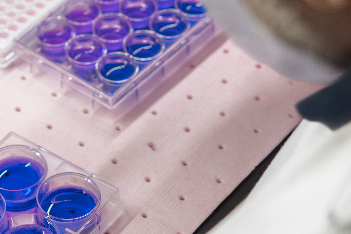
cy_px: -5
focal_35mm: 187
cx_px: 134
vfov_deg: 7.3
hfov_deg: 11.0
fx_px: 1823
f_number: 2.8
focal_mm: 55
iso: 2000
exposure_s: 1/400
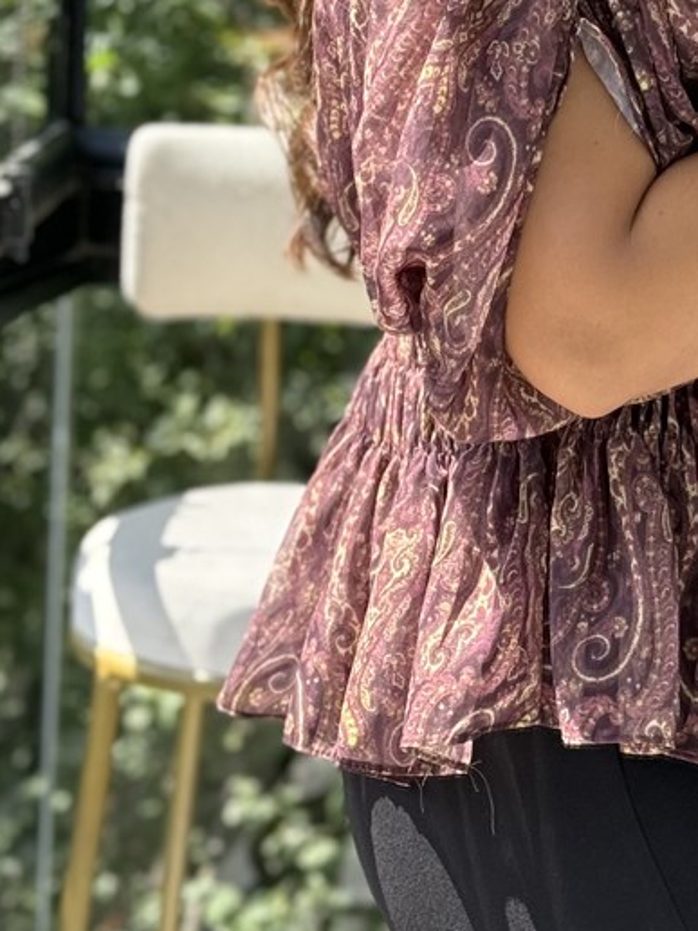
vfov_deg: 15.7
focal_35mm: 124
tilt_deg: -19.9
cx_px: 689
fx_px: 3334
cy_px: 120
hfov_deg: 11.8
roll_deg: -3.5
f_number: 1.78
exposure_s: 1/342
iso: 64
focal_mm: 6.76
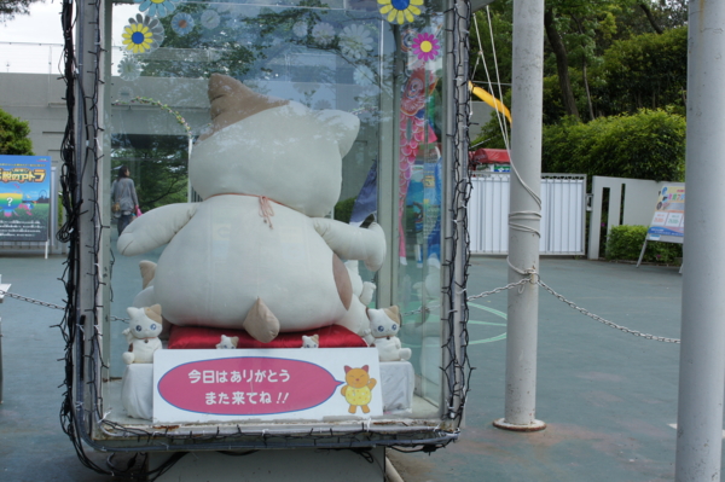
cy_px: 241
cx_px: 362
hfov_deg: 37.9
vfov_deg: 25.7
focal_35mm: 52
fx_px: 1056
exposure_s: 1/125
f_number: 10
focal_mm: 35
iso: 200
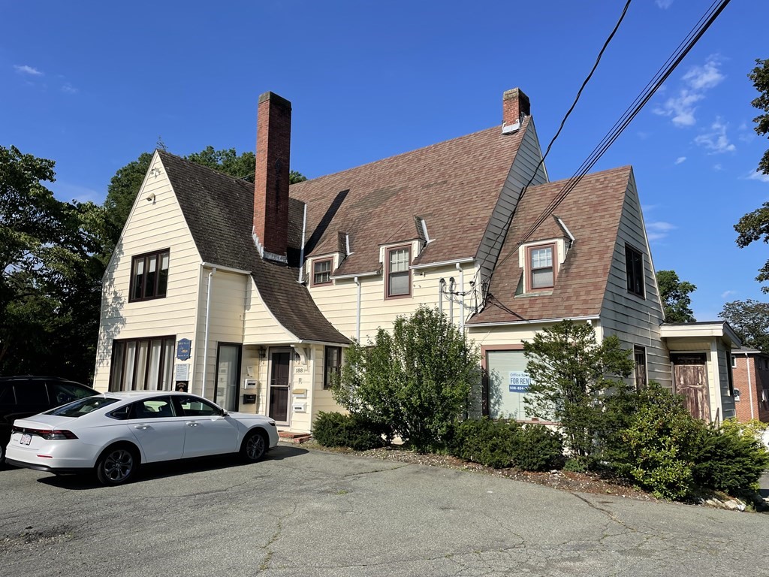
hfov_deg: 67.3
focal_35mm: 26
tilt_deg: +10.3
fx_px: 578
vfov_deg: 53.1
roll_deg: +0.1
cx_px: 384
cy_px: 288
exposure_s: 1/4132
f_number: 1.6
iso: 32
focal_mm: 4.2
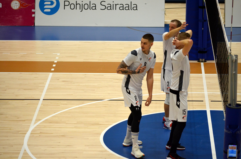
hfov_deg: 11.4
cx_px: 120
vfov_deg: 7.6
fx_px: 1203
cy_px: 80
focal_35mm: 180
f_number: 4.8
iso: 1600
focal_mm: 120
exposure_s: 1/500
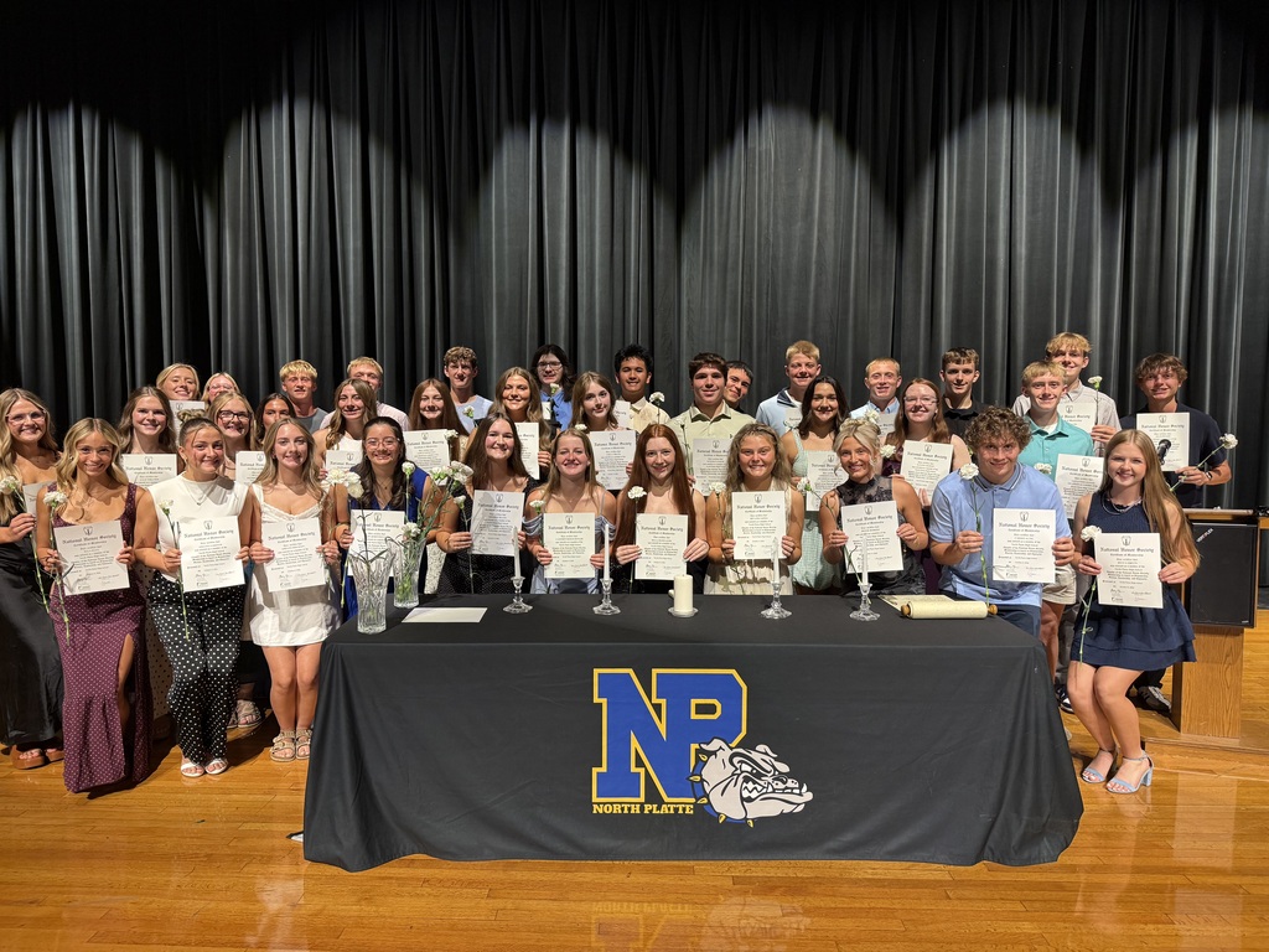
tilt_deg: -4.5
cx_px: 634
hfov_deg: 71.6
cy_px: 476
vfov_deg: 56.8
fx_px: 880
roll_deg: +0.2
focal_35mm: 24
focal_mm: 6.76
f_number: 1.78
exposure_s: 1/109
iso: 200
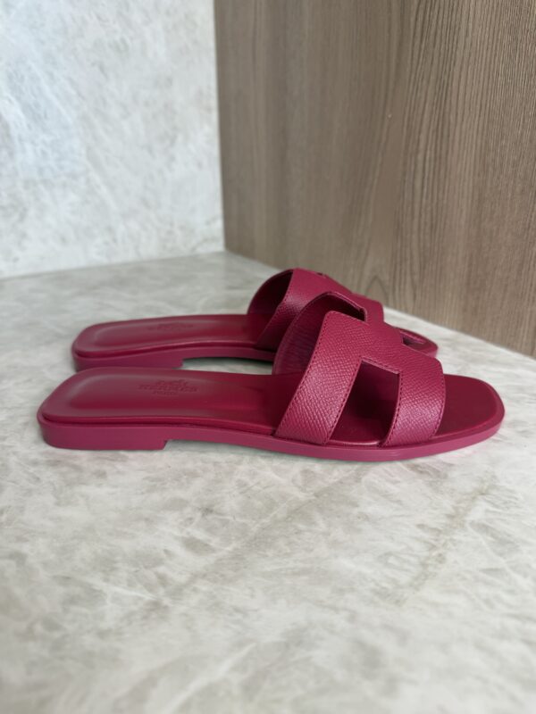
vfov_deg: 71.6
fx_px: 495
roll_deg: +0.5
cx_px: 268
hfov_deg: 56.8
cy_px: 357
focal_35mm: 24
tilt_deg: -22.8
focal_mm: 6.76
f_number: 1.78
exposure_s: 1/120
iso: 100
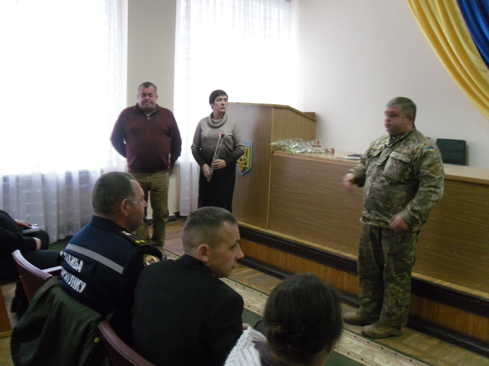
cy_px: 183
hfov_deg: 52.6
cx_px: 244
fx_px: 494
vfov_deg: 40.7
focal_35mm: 35
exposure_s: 1/11
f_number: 3.5
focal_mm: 6.3
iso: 400
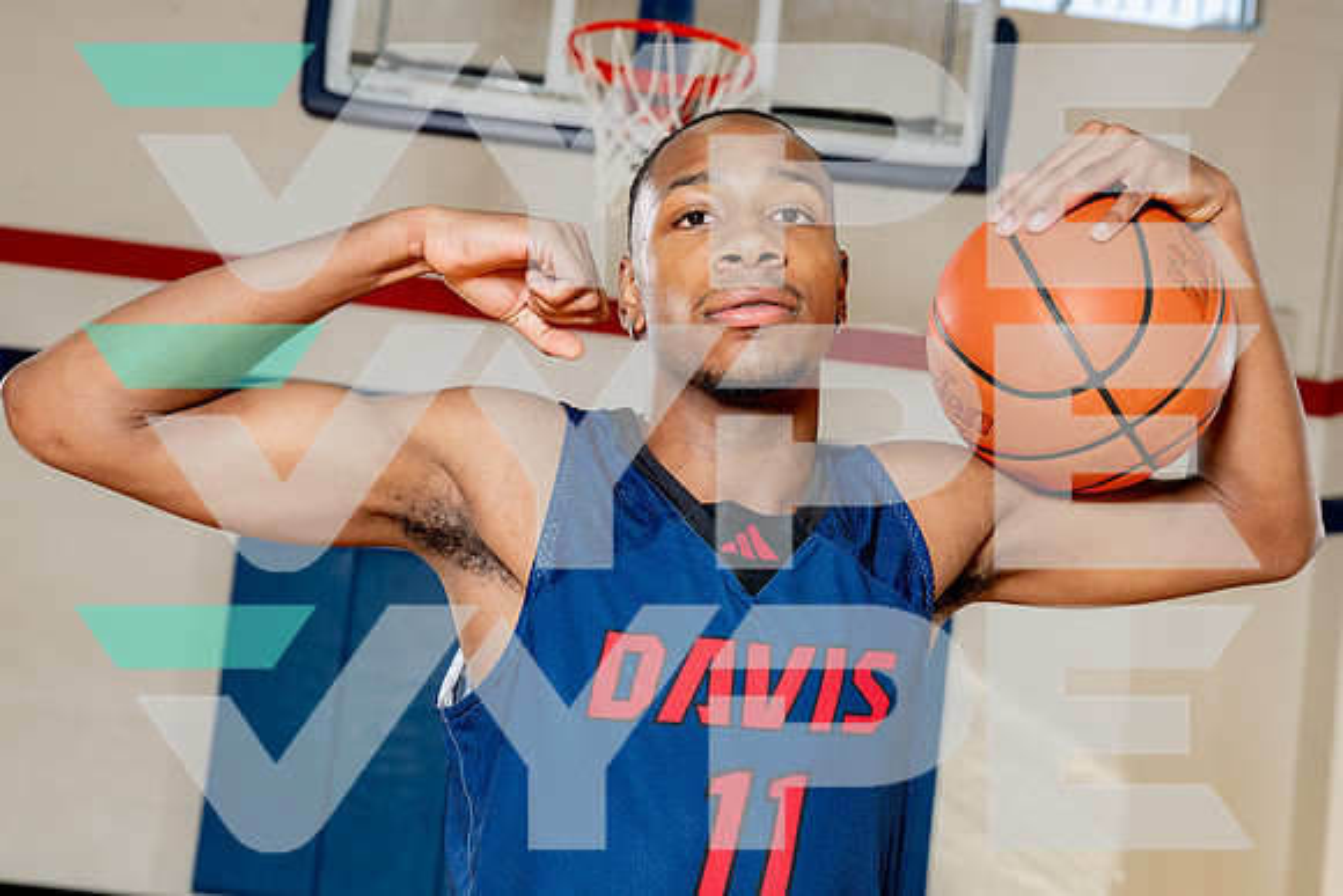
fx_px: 2079
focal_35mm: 56
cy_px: 448
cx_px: 672
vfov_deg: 24.3
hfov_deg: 35.8
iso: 320
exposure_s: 1/250
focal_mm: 52
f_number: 5.6
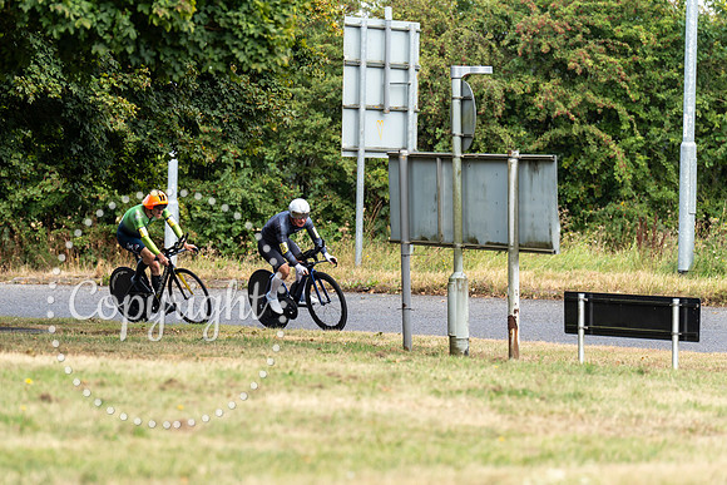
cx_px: 330
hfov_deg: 8.6
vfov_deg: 5.8
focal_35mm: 239
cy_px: 289
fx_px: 4820
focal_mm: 200
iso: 320
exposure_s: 1/1000
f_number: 4
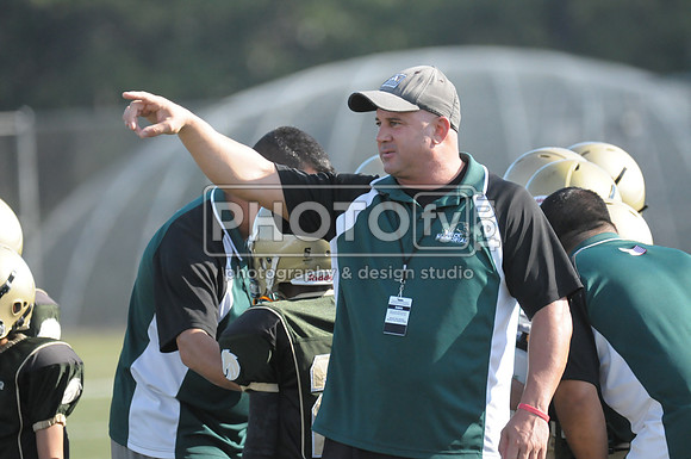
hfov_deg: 4.6
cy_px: 230
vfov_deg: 3.0
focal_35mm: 450
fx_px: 8625
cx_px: 346
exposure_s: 1/3200
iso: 1600
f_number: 4
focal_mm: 300
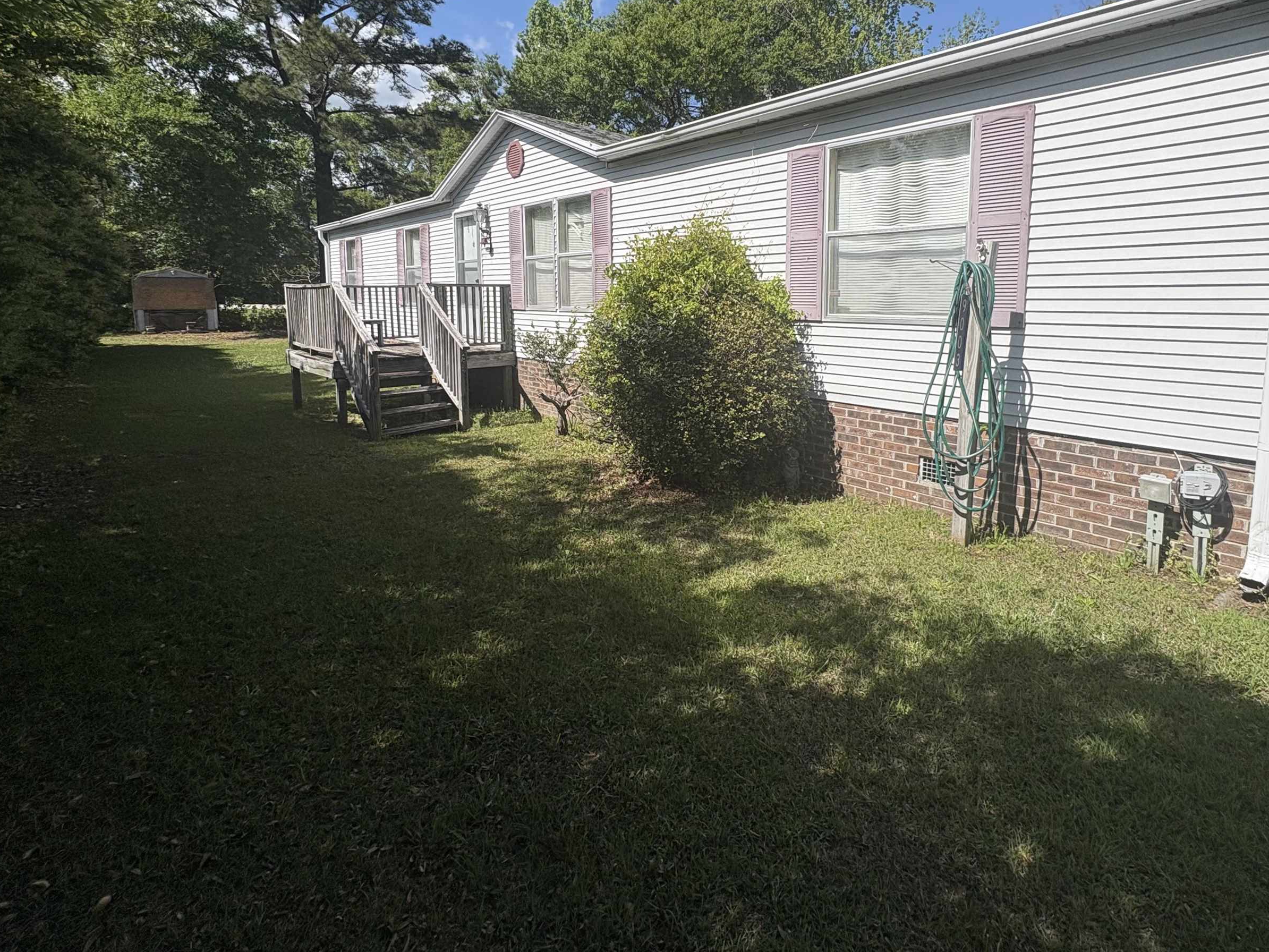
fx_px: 660
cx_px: 708
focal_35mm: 18
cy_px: 361
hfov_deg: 87.4
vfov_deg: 70.5
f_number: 2.2
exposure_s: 1/2674
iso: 50
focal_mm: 2.22
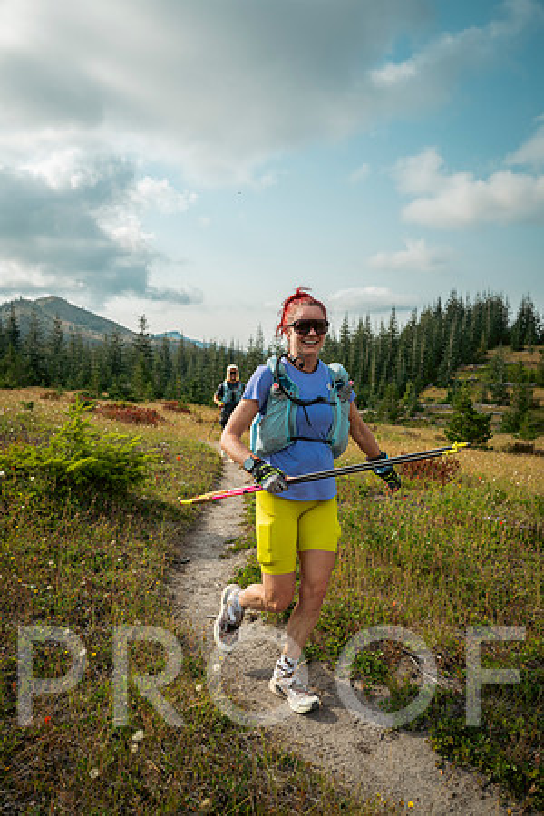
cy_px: 408
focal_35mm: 26
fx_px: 578
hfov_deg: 50.4
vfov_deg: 70.4
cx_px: 272
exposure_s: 1/2000
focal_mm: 25.5
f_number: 3.5
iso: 100
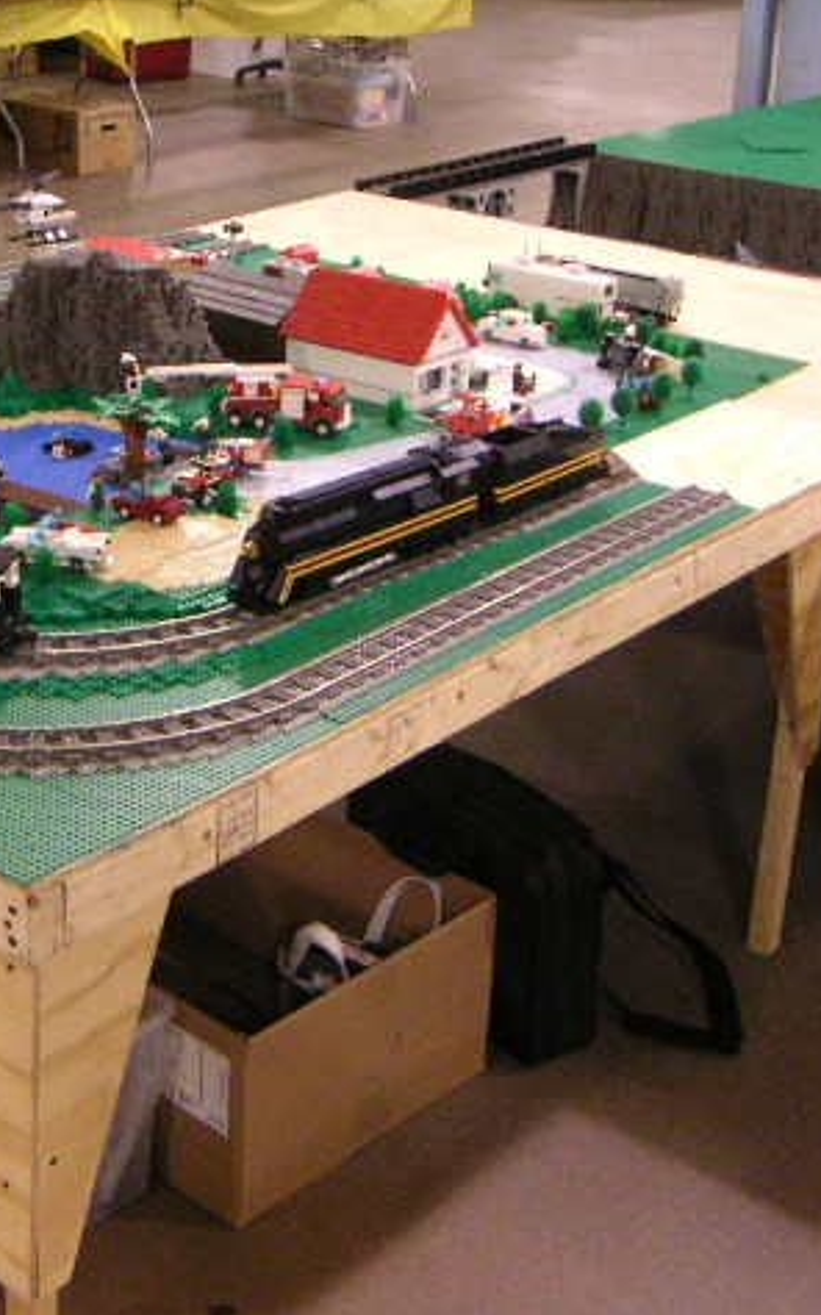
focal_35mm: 53
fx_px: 1899
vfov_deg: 38.2
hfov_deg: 24.0
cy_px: 655
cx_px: 164
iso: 400
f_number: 2.8
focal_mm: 4.8
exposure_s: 1/30
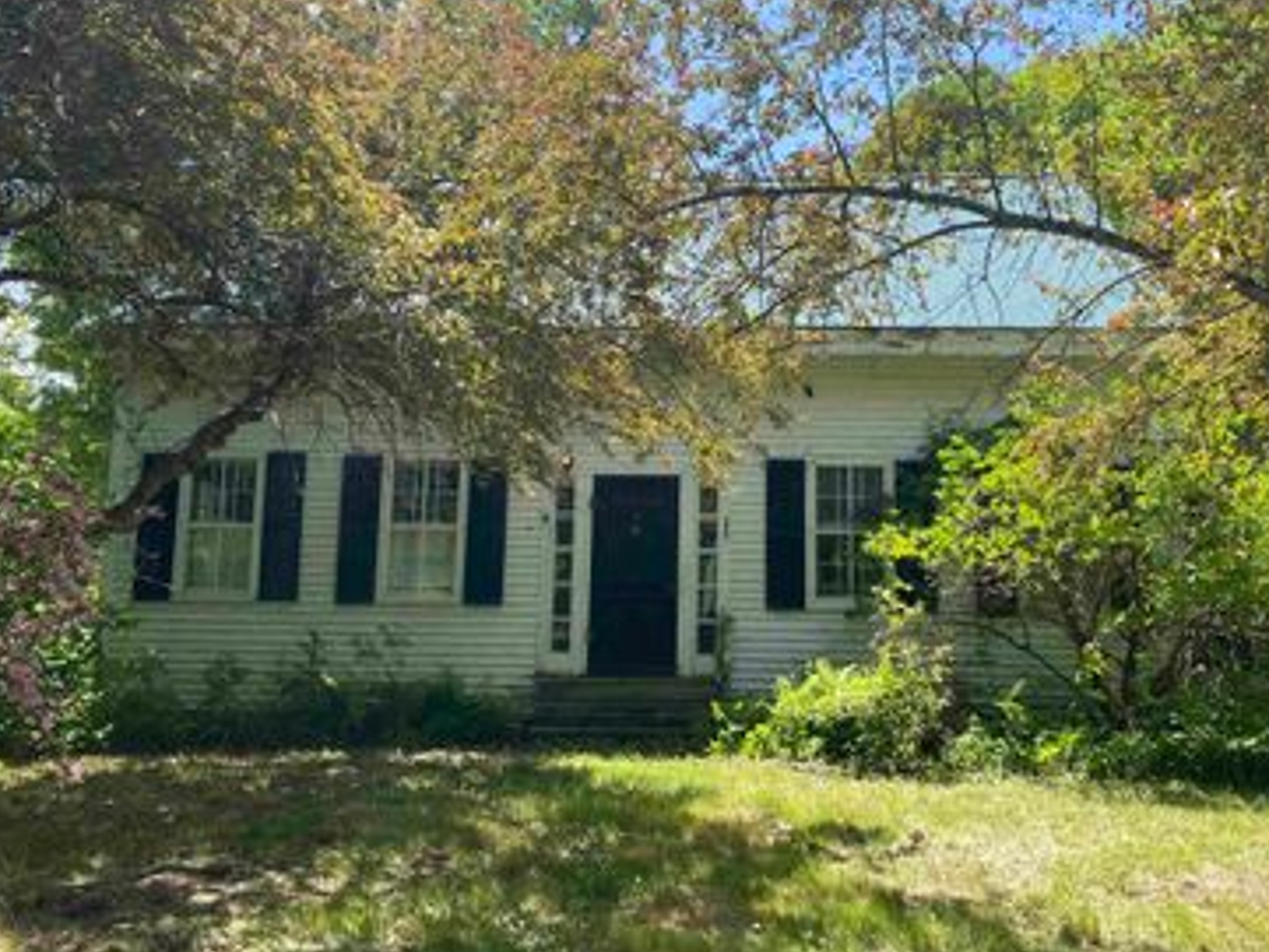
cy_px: 381
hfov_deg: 51.3
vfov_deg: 39.5
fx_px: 1320
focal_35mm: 36
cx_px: 682
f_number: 1.8
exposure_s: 1/998
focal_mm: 4.25
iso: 32
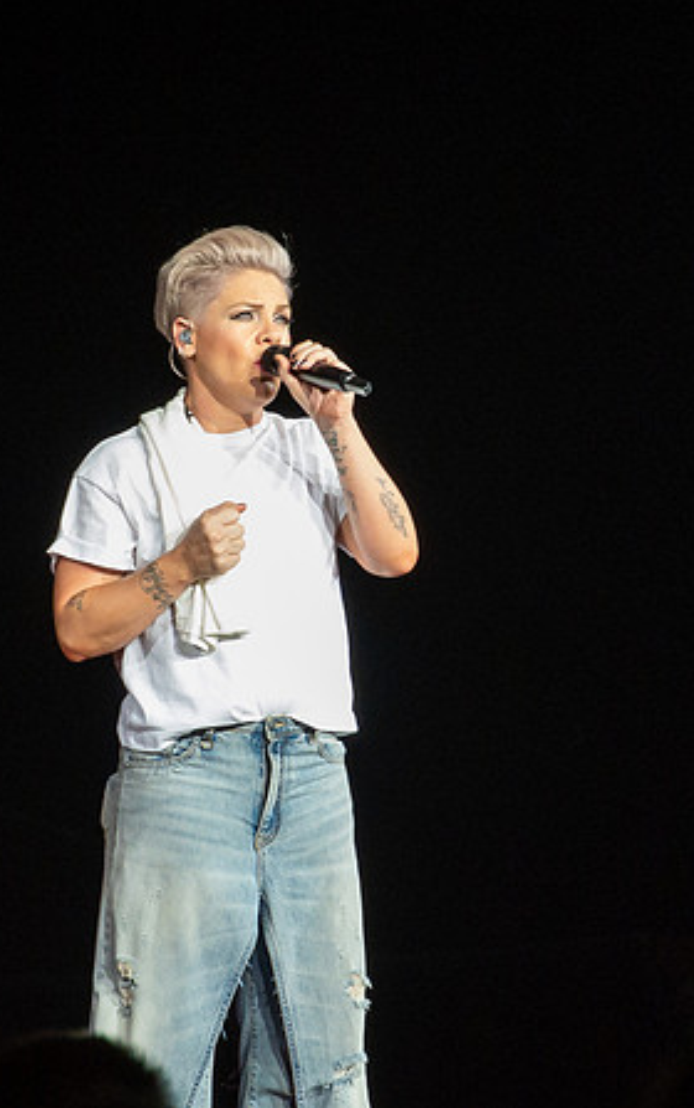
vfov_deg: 3.8
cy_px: 487
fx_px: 16617
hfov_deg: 2.4
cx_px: 288
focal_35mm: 550
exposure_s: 1/125
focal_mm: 110
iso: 800
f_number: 5.6
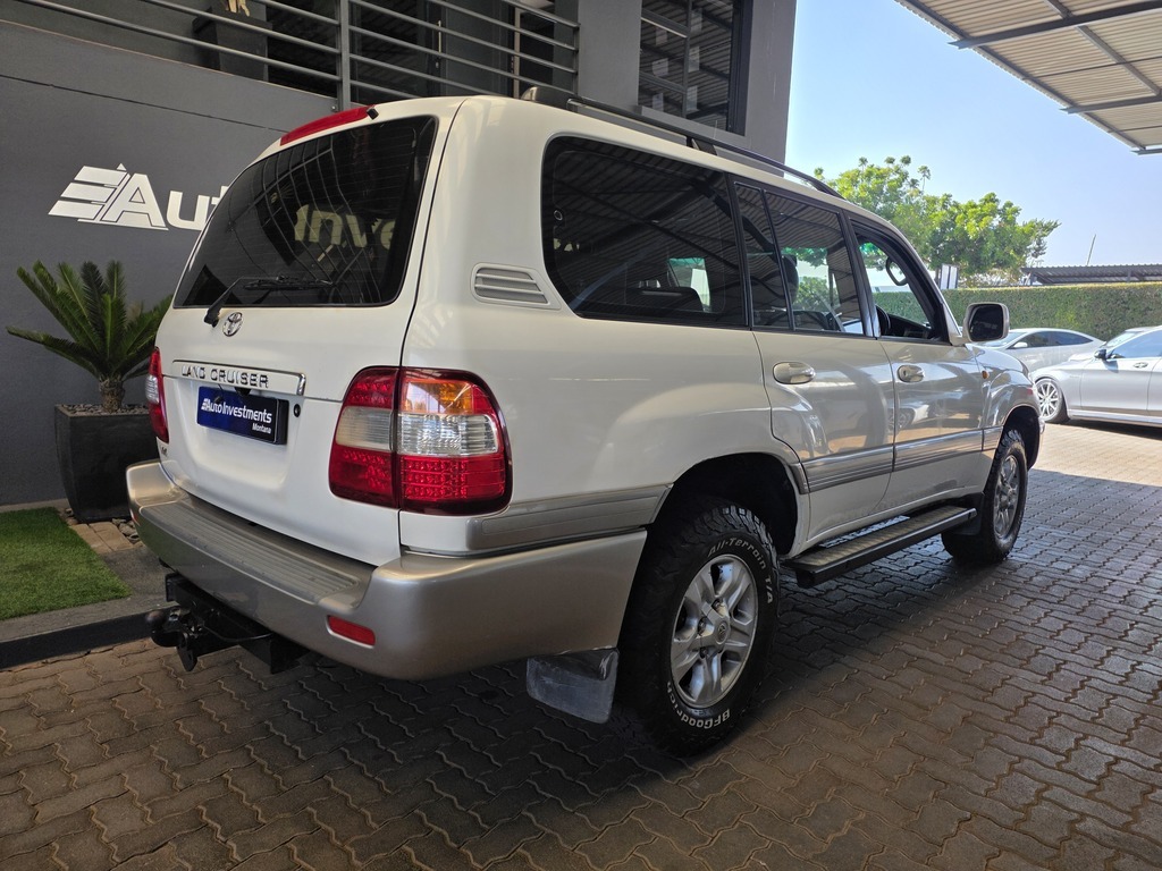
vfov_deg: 58.9
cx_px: 581
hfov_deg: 73.9
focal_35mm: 23
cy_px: 436
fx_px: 772
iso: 32
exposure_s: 1/359
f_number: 1.7
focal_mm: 6.25
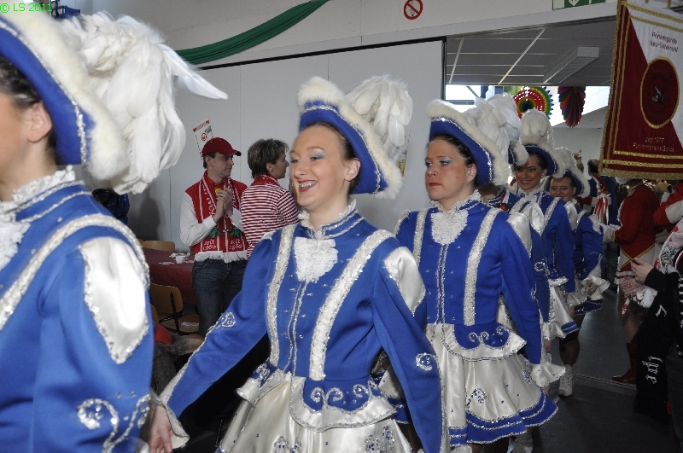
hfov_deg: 59.6
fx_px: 597
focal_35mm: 32
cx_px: 342
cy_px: 226
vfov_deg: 41.6
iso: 400
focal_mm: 21
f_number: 5
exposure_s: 1/60
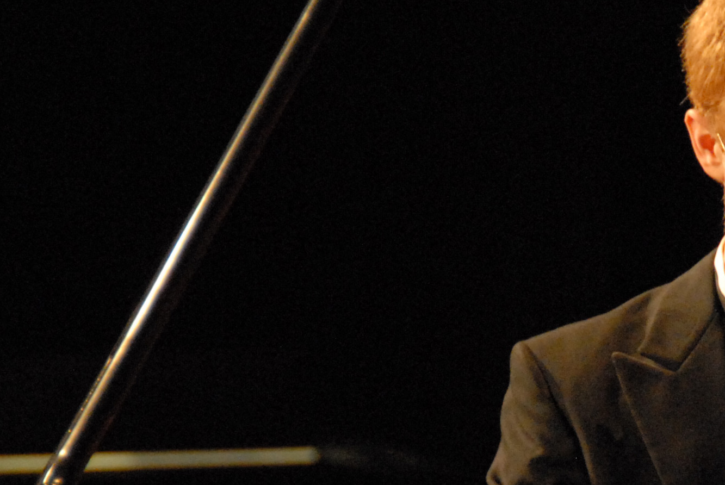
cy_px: 478
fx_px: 9838
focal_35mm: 488
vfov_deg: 2.8
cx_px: 1026
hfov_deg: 4.2
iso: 1600
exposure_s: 1/40
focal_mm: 112
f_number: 5.3
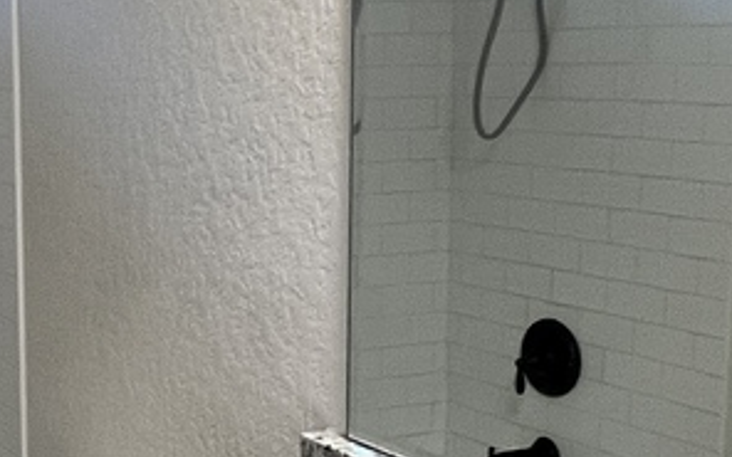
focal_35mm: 67
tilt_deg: -8.4
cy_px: 257
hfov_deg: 27.9
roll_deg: +1.6
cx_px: -79
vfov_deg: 19.4
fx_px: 1337
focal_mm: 1.57
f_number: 1.8
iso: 200
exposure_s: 1/120
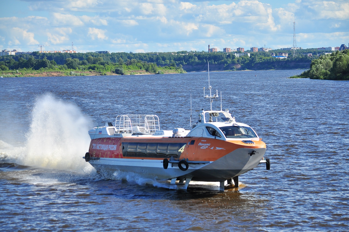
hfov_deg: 7.1
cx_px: 174
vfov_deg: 4.7
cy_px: 116
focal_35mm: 292
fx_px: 2832
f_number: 5.6
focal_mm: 195
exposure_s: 1/1600
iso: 200
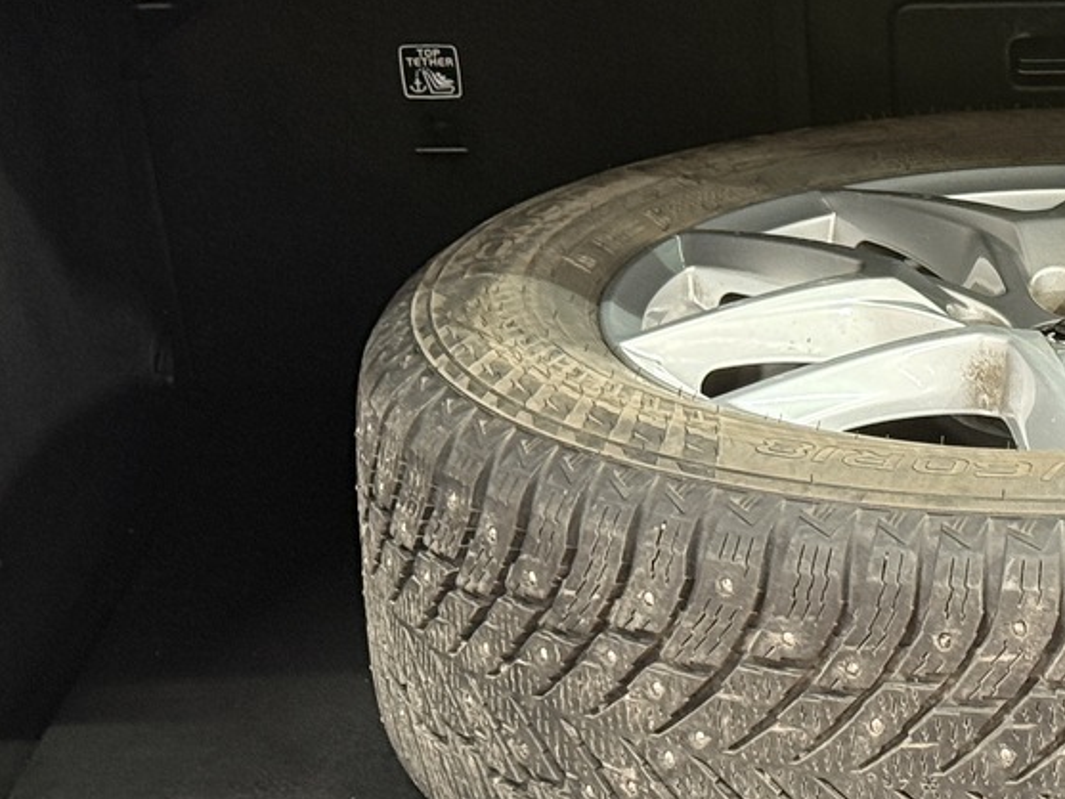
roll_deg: +0.1
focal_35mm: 124
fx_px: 3816
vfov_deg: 11.9
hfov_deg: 15.5
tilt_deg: -13.4
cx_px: 1113
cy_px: 256
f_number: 1.78
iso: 400
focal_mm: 6.76
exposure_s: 1/33
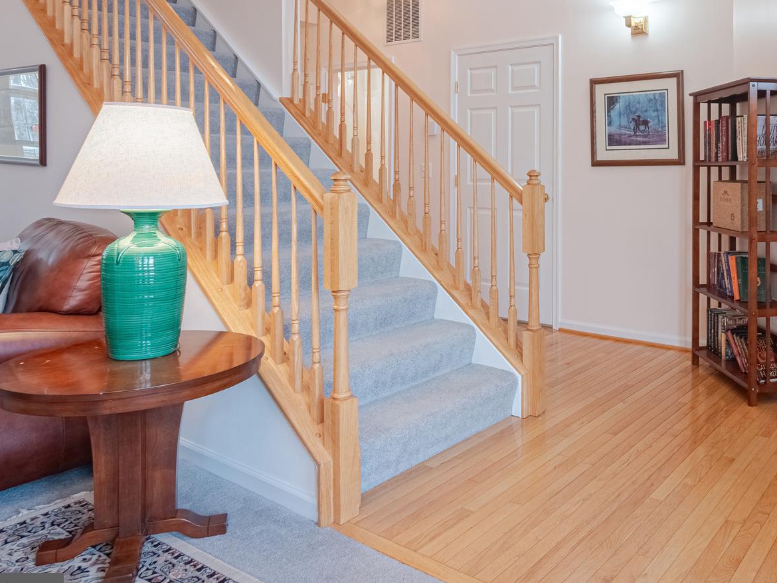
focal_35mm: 28
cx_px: 577
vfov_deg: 47.1
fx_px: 629
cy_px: 118
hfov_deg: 60.2
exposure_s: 1/320
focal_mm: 8
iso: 250
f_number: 6.3
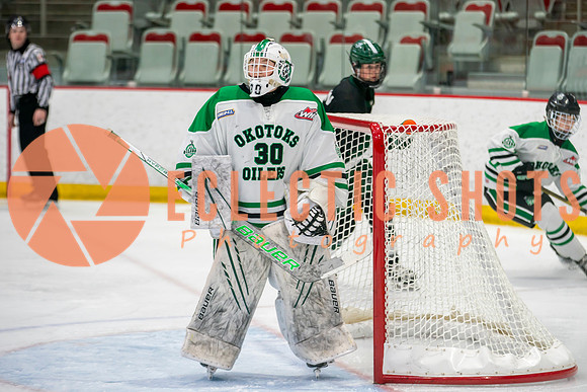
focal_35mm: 182
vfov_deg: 7.5
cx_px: 357
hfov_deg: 11.3
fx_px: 2974
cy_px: 154
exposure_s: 1/640
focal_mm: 150
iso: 800
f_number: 3.2
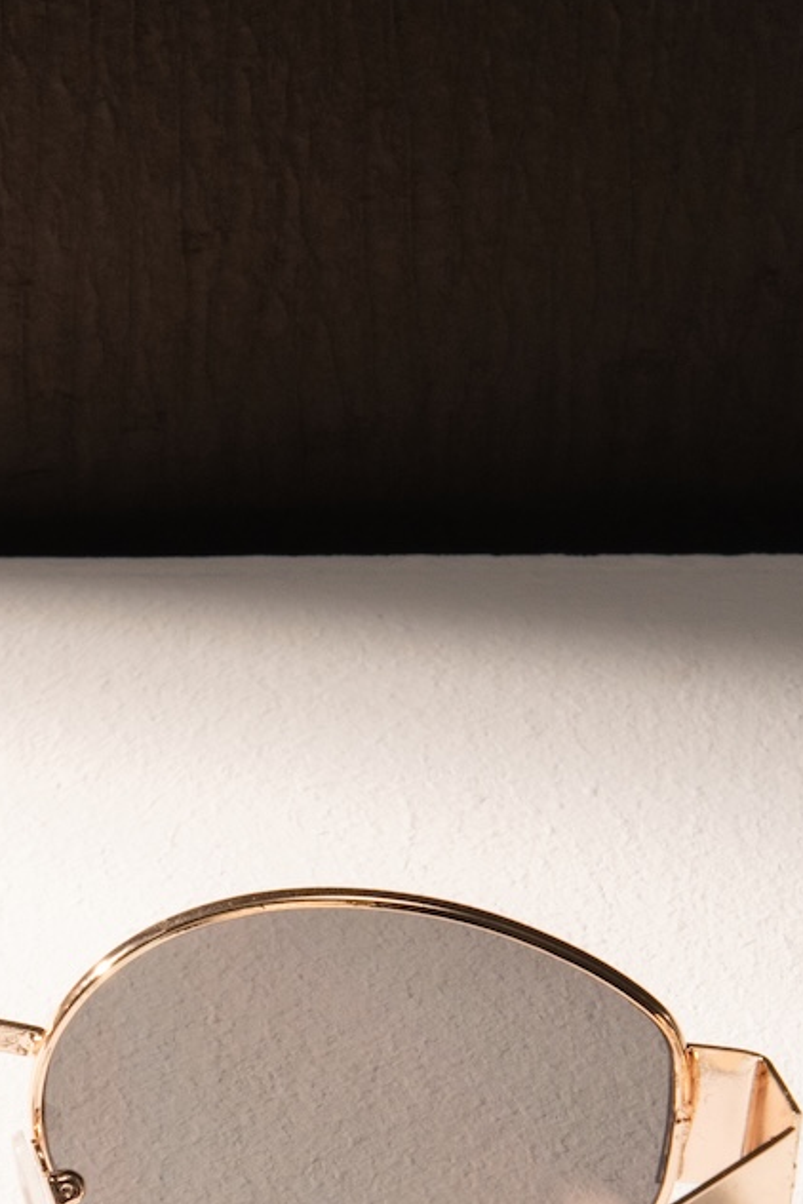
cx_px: -69
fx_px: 4861
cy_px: 1139
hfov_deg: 9.4
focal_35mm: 145
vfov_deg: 14.0
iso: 800
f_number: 18
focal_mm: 51.1
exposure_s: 1/100
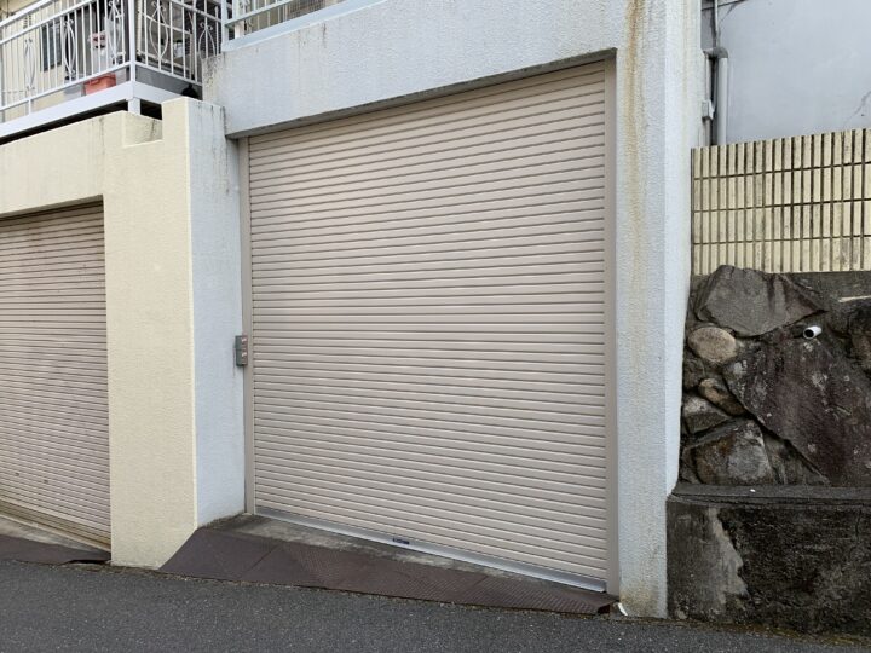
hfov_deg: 67.3
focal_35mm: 26
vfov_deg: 53.1
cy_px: 326
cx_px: 436
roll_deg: +0.1
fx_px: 654
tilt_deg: -0.4
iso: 25
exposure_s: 1/664
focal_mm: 4.25
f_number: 1.8
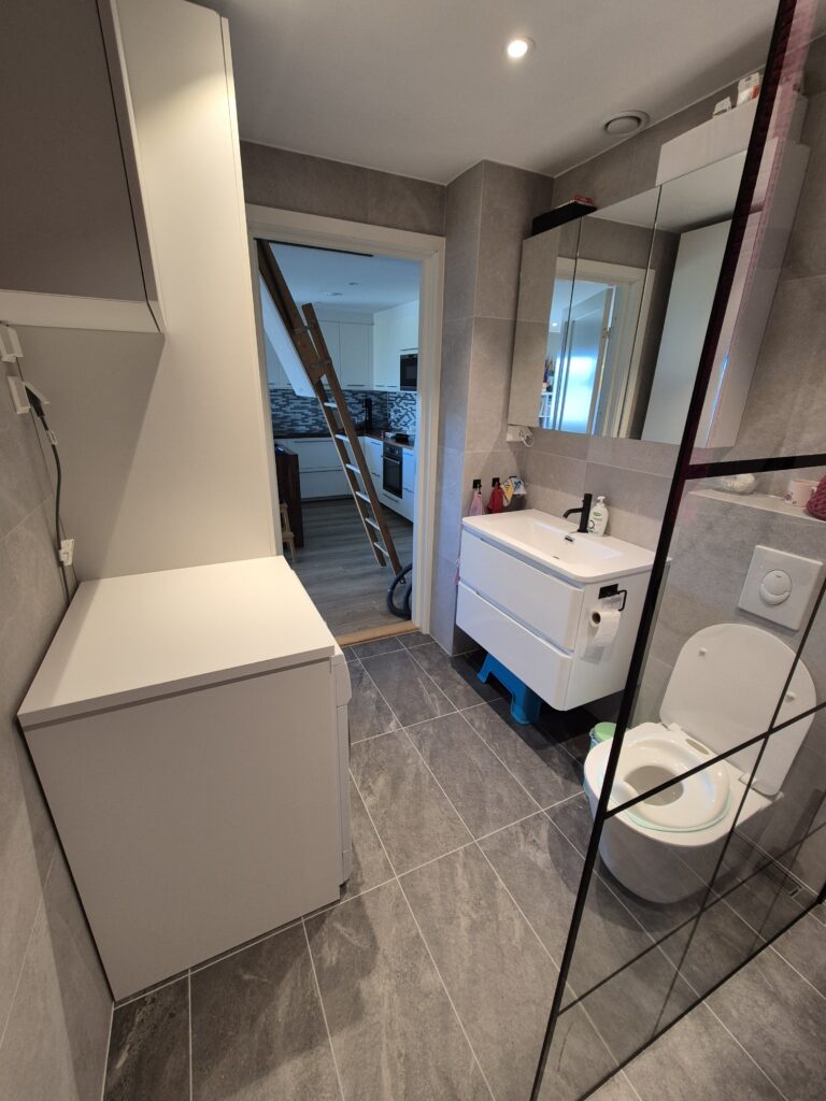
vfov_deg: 106.2
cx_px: 413
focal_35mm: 13
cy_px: 550
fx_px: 414
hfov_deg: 89.9
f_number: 2.2
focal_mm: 2.2
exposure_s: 1/50
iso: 125
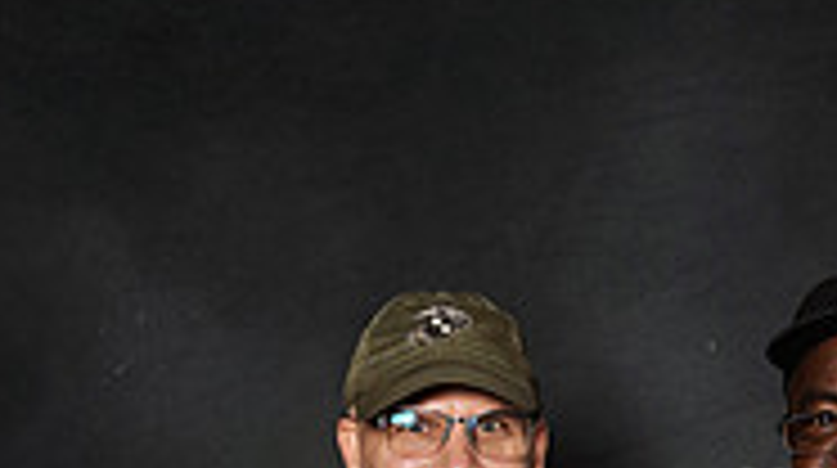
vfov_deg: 8.7
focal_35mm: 133
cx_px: 666
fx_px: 2954
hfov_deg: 16.0
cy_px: 873
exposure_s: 1/125
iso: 100
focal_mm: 35
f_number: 8
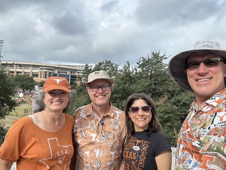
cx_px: 113
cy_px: 85
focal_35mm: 23
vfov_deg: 58.9
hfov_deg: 73.9
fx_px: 150
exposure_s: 1/557
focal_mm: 2.69
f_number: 1.9
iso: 25
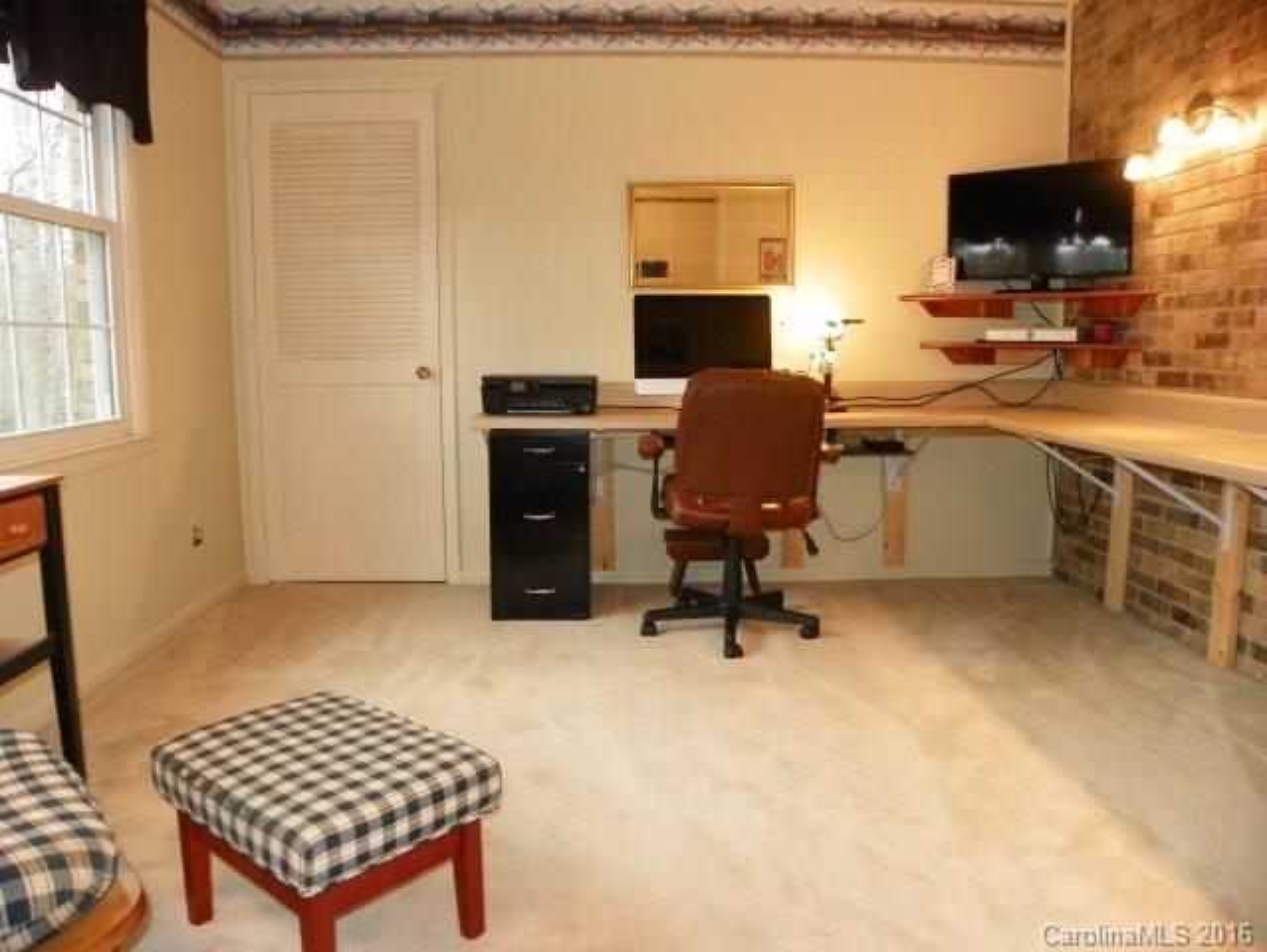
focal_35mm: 26
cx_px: 634
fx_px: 952
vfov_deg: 53.1
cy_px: 476
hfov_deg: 67.3
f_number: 2.8
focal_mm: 4.6
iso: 200
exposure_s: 1/30
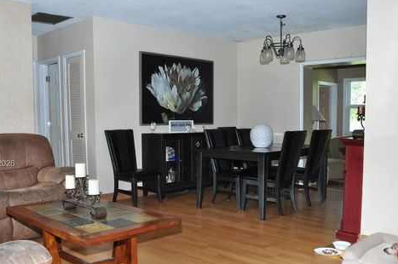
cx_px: 182
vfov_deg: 35.7
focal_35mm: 37
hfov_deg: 51.9
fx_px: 408
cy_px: 164
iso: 400
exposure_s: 1/60
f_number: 7.1
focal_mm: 18
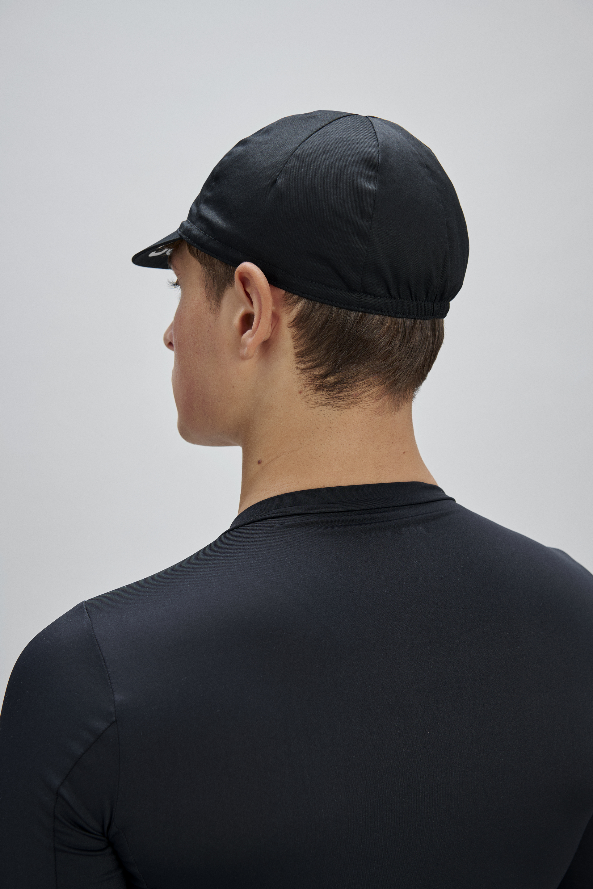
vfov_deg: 41.1
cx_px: 296
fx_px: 1186
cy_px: 444
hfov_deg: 28.1
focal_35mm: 48
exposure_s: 1/200
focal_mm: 48
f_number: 6.3
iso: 100
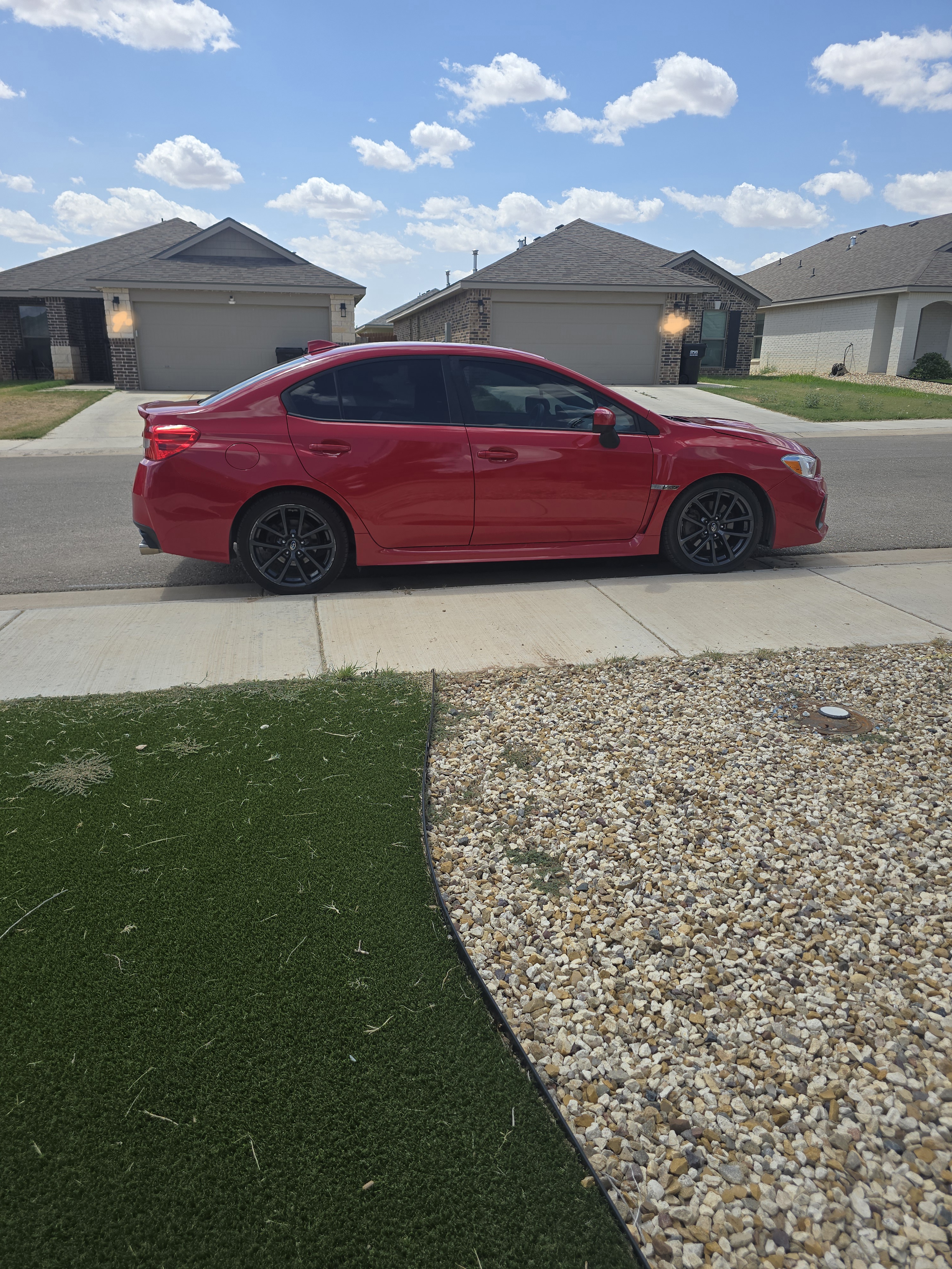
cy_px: 634
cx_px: 476
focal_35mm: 23
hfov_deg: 58.9
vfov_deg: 73.9
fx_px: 843
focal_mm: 6.3
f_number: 1.7
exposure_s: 1/714
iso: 12
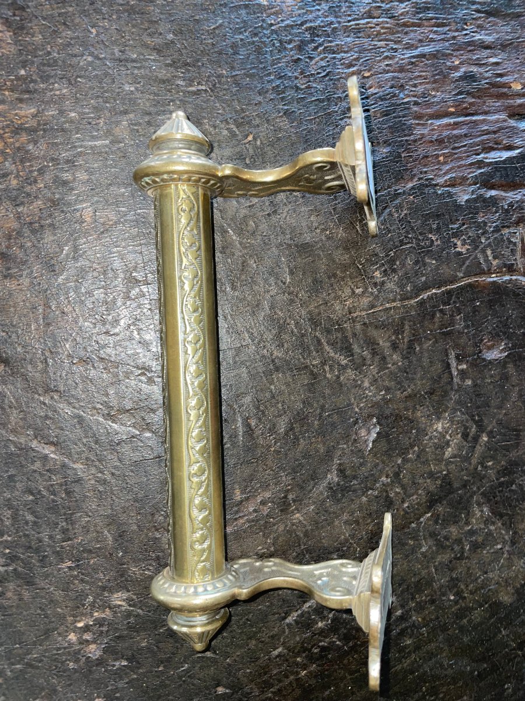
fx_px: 526
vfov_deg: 67.3
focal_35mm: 26
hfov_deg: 53.1
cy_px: 350
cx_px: 262
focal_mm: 4.2
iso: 32
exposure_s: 1/17
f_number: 1.6
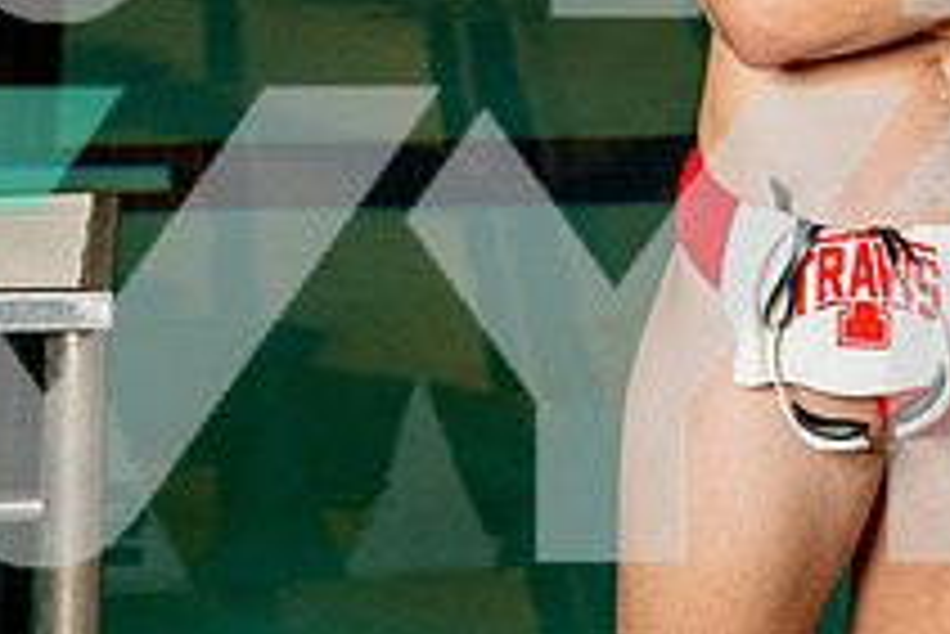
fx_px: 4436
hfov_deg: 12.2
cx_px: 815
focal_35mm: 168
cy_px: -218
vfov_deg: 8.1
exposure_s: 1/250
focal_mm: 61
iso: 1600
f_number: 5.6
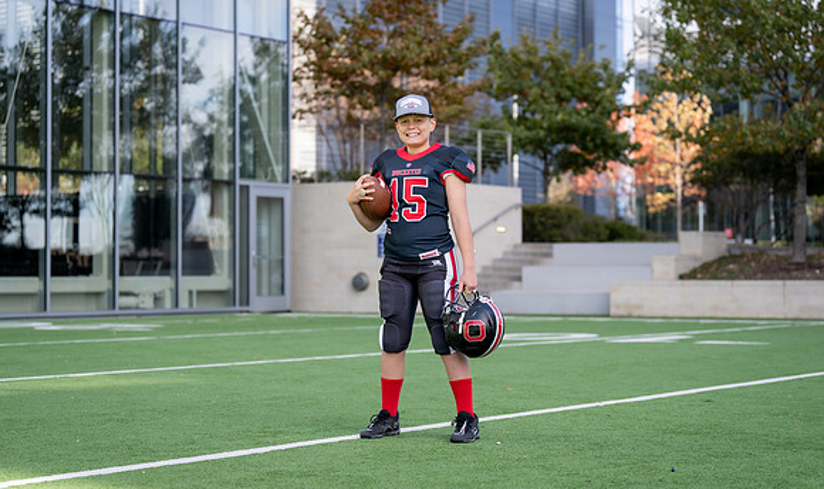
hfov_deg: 27.8
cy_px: 227
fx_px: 1665
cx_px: 418
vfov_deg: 16.7
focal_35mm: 75
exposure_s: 1/500
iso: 100
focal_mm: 70
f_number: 2.8
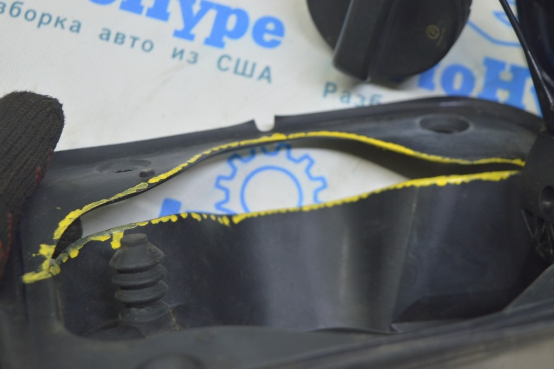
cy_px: 184
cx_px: 277
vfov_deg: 22.6
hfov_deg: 33.4
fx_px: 923
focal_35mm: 60
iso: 400
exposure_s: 1/20
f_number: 5.6
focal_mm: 40
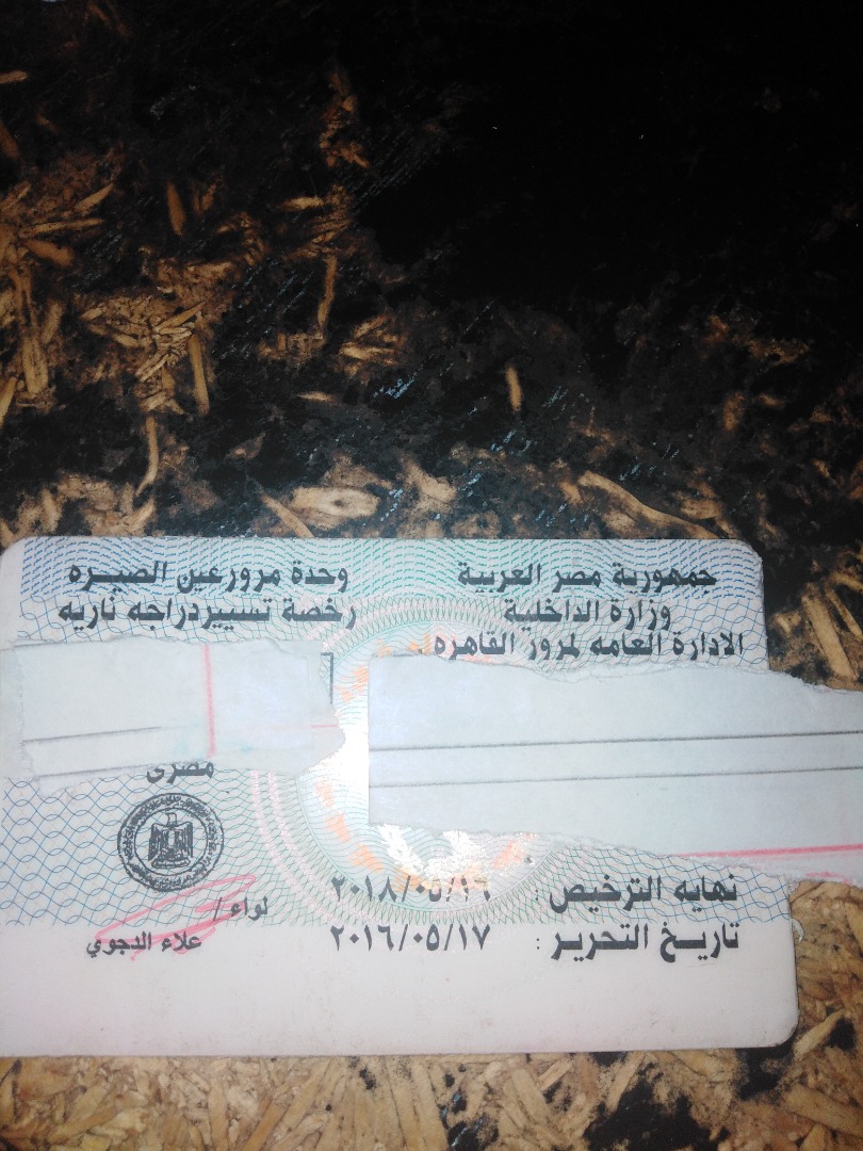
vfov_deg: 69.4
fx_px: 831
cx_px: 432
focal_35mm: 25
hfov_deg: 54.9
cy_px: 576
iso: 100
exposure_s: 1/201
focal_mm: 3.37
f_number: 2.2
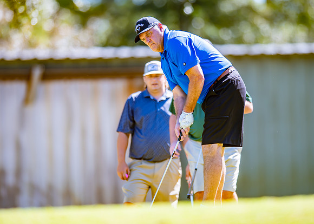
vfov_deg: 3.2
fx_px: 4059
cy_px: 110
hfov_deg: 4.4
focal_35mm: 455
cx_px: 171
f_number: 2.8
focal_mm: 400
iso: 100
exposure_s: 1/640
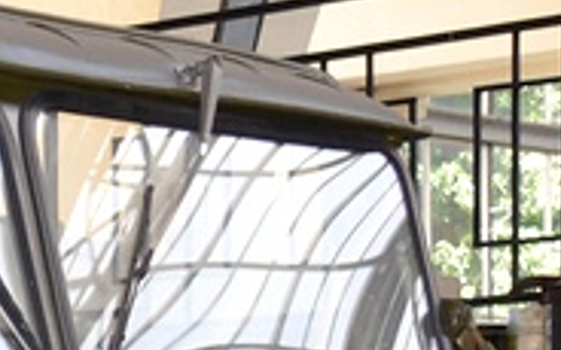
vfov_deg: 5.7
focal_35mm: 219
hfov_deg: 8.9
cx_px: -637
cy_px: 898
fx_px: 3348
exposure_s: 1/125
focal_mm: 22
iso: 220
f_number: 3.8
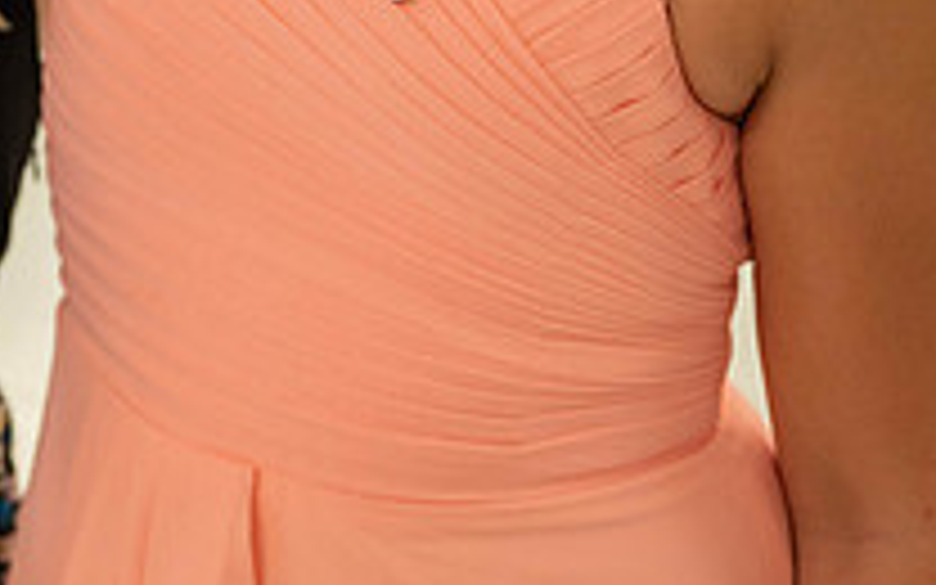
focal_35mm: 101
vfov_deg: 12.8
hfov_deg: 19.8
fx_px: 2576
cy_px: -4
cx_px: -64
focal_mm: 30.5
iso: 1400
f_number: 2.8
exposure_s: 1/125
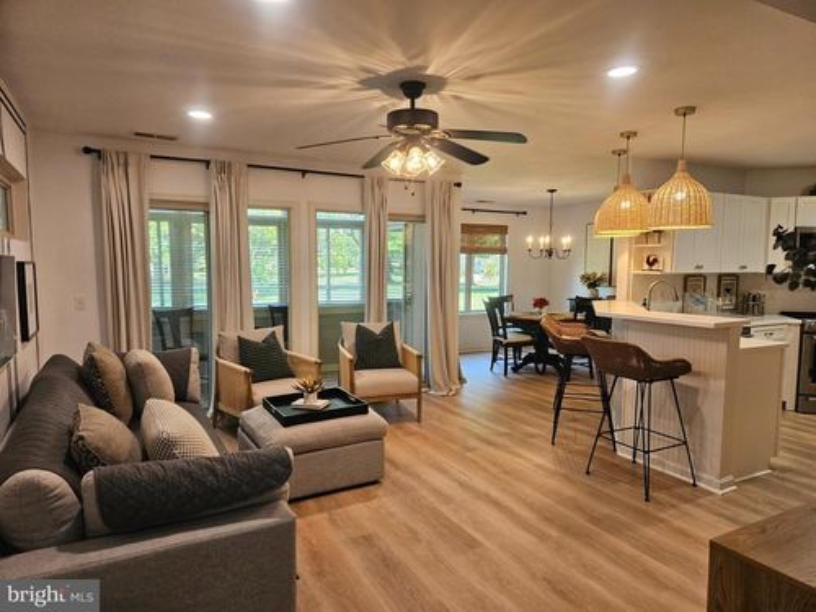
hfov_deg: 73.9
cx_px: 408
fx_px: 542
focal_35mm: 23
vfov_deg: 58.9
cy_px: 306
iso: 160
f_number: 1.8
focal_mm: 5.4
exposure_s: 1/120
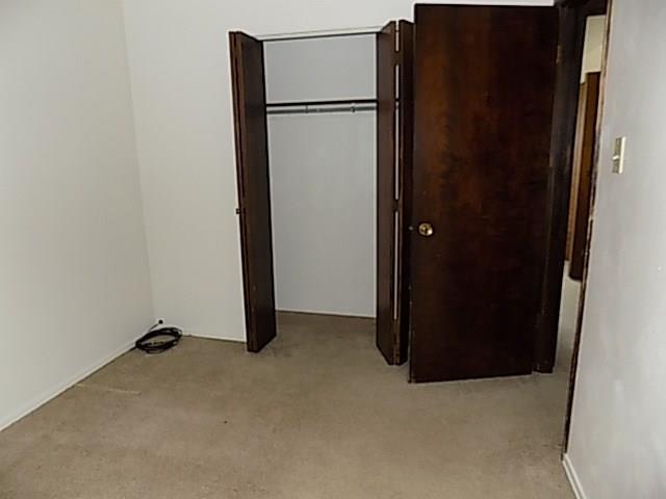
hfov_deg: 73.9
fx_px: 443
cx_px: 333
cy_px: 250
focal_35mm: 23
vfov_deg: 58.9
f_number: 3.1
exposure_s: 1/30
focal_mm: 4
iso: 200
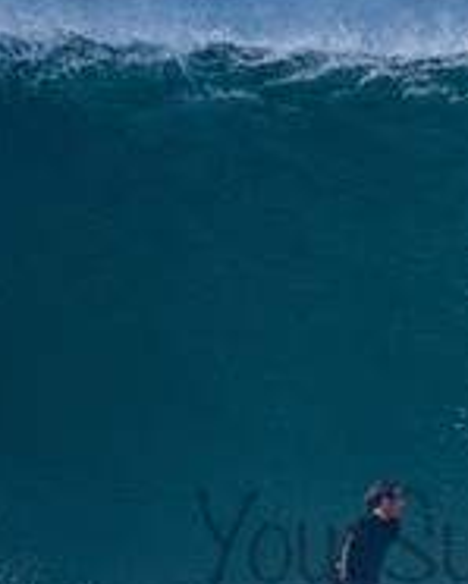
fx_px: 37990
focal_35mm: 2196
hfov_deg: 0.7
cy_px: 510
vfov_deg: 0.9
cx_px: 521
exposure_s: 1/1250
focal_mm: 500
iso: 250
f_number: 5.6
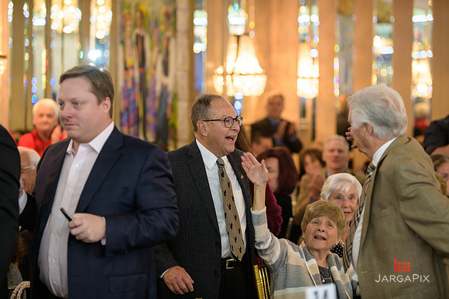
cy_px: 150
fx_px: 1522
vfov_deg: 11.2
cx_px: 224
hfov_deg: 16.8
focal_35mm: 122
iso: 1000
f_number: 3.2
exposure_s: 1/125
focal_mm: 122
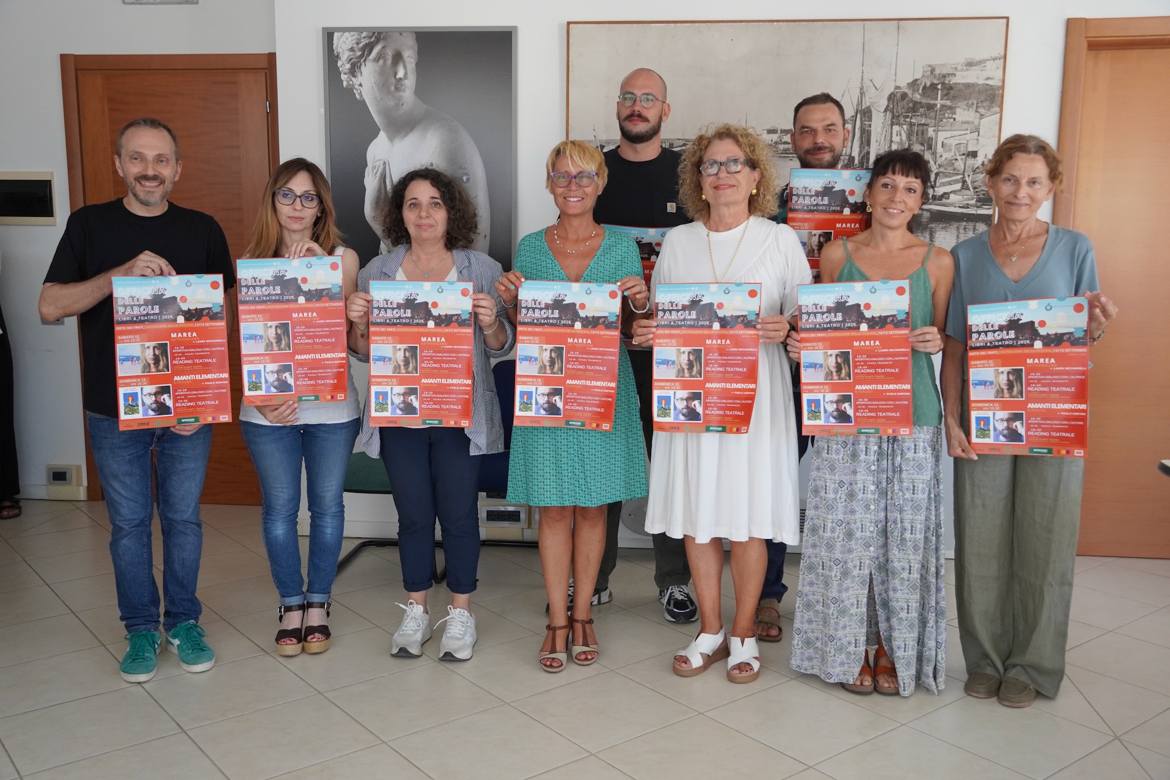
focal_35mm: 33
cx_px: 585
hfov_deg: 57.2
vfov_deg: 40.0
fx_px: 1073
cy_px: 390
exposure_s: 1/160
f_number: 4
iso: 800
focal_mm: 22
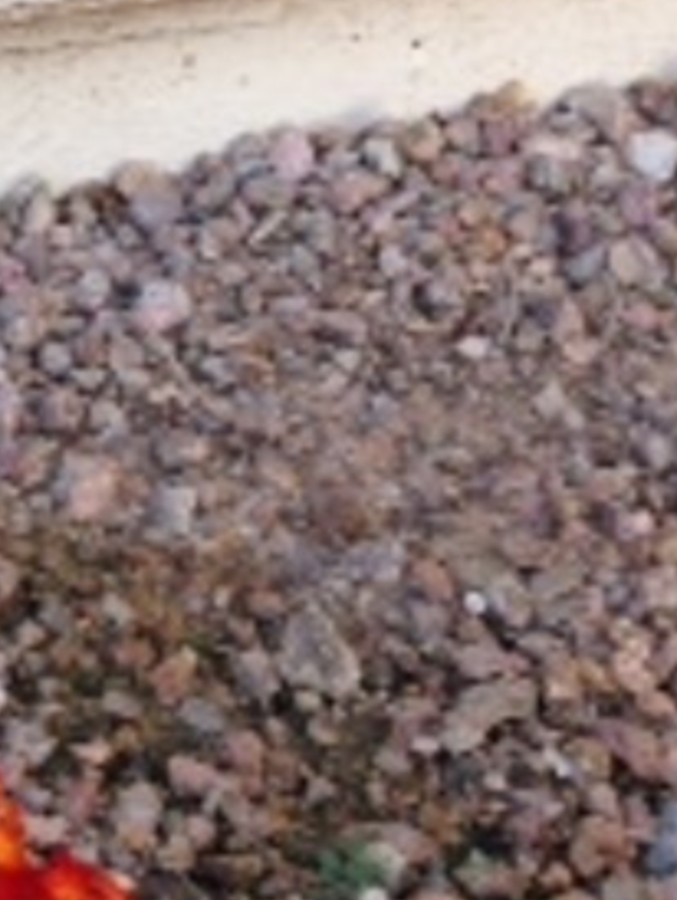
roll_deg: +2.0
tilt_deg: -33.6
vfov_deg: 25.2
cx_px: -329
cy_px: 319
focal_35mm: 77
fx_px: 2005
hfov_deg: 17.3
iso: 50
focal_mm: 4.12
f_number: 2.4
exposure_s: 1/129
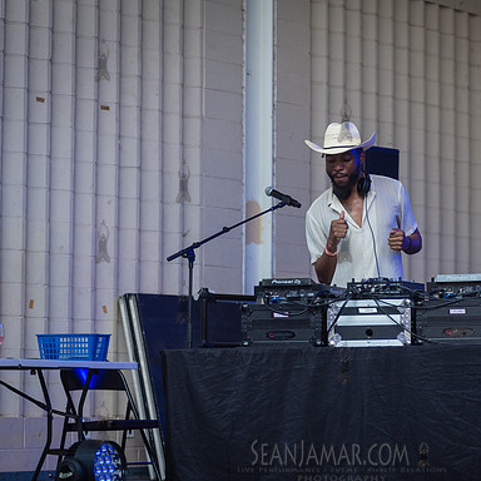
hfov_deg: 13.5
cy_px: 241
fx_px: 2028
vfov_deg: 13.5
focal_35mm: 129
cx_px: 344
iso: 2000
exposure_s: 1/400
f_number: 3.5
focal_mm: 100
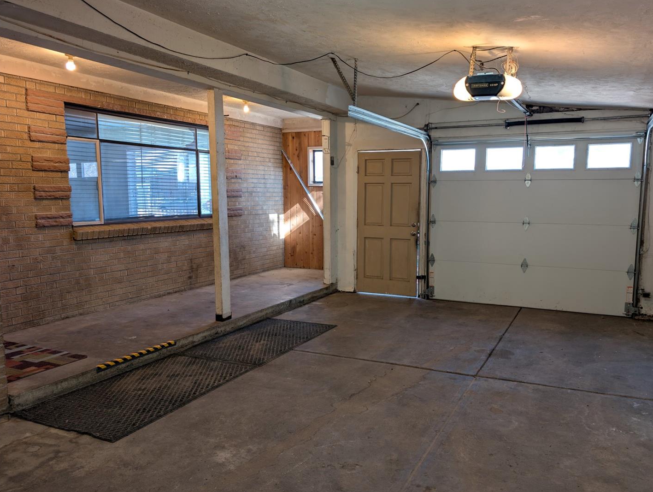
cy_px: 259
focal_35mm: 27
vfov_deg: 51.4
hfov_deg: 65.2
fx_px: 510
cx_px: 339
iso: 28
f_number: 1.68
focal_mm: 6.9
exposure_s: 1/17.1
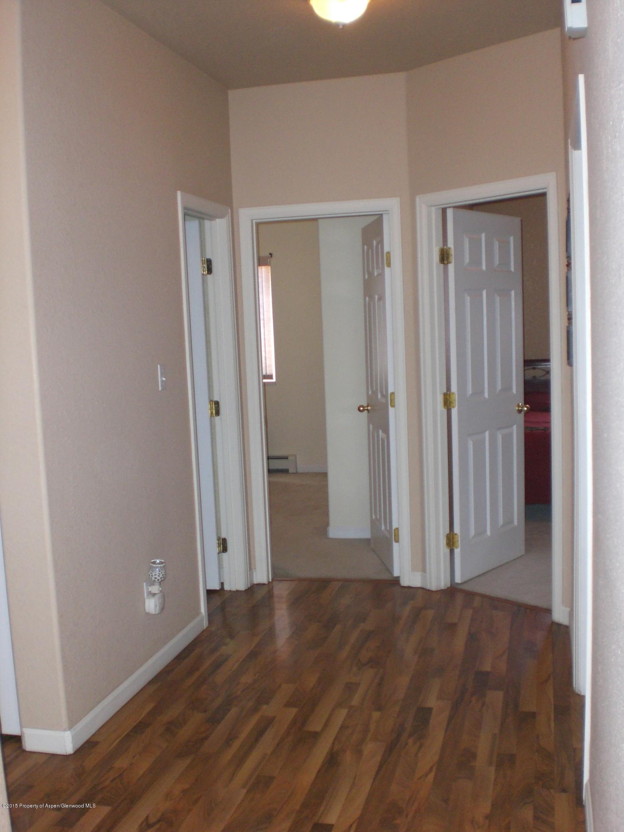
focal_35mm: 38
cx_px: 312
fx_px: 913
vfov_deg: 49.0
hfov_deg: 37.7
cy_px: 416
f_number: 3.1
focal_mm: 6.3
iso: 200
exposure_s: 1/60
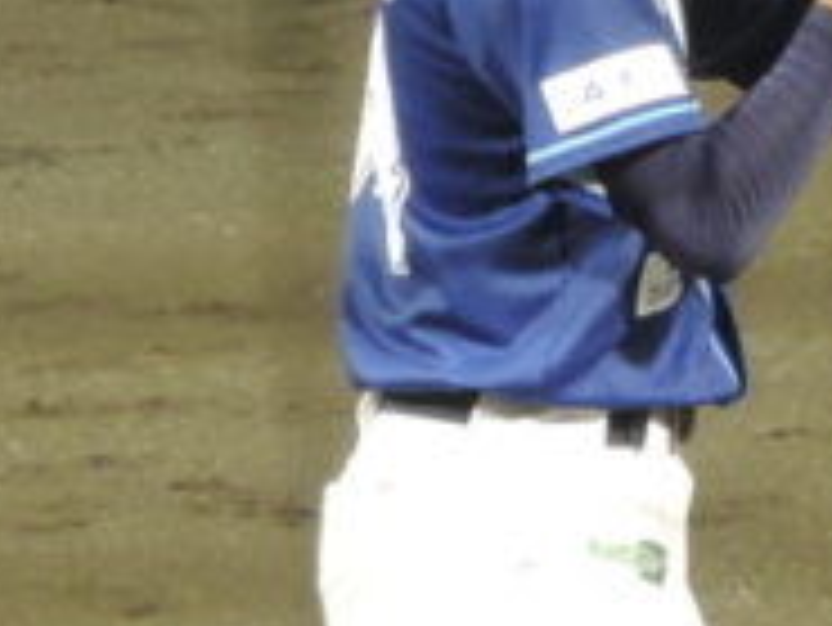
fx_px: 62388
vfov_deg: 0.6
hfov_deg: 0.8
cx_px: 396
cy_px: 513
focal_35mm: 2594
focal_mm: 107
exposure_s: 1/40
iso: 800
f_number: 4.9
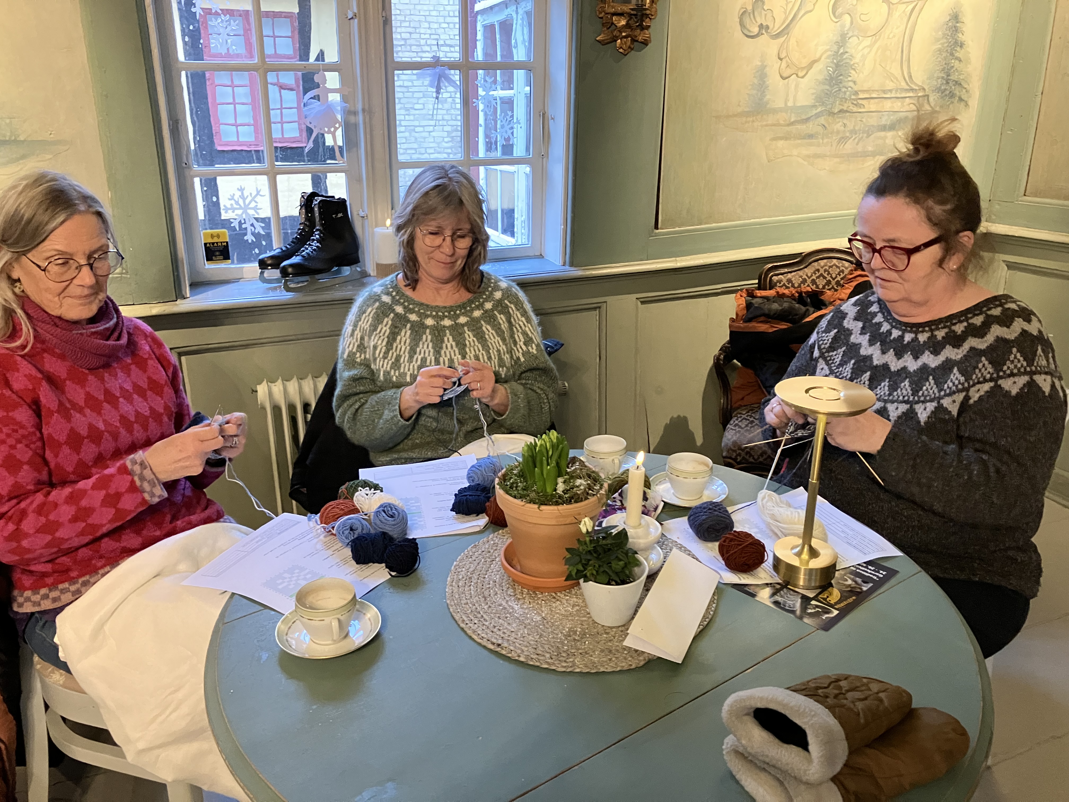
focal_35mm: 28
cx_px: 534
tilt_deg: -19.1
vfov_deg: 49.7
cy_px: 401
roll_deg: +0.3
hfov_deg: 63.4
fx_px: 865
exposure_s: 1/30
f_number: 1.8
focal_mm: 3.99
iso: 640
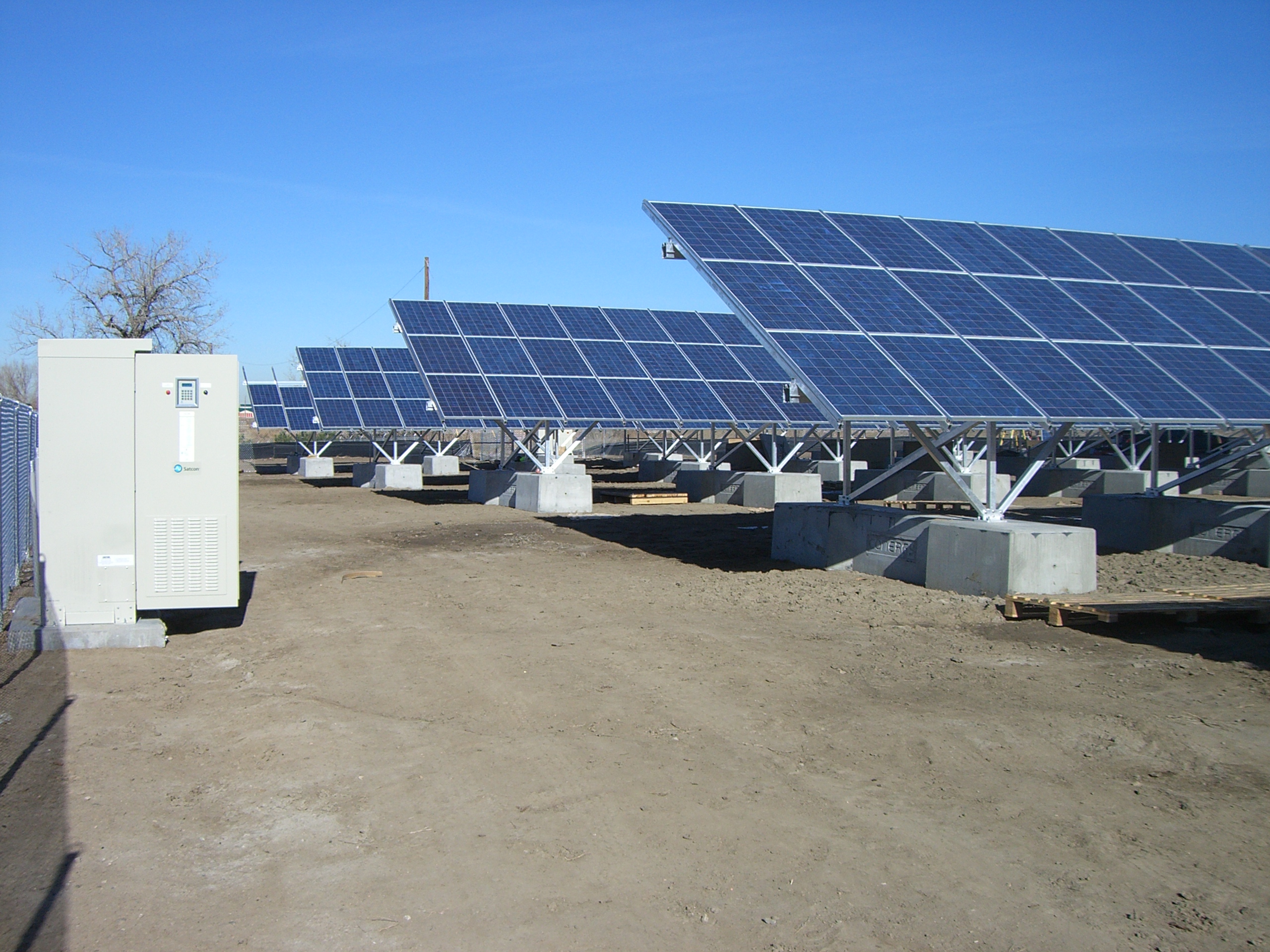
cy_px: 476
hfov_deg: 49.0
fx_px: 1394
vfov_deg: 37.7
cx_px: 635
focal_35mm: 38
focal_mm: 6.2
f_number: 4.3
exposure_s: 1/800
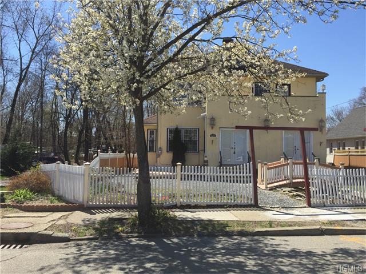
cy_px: 137
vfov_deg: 48.2
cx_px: 183
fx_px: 307
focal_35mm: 29
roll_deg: -1.5
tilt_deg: +3.0
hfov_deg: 61.7
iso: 32
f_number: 2.2
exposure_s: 1/1721
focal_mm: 4.15
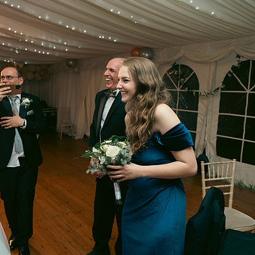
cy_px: 130
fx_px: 283
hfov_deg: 48.4
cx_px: 118
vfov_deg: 48.4
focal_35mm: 34
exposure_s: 1/160
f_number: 3.5
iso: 800
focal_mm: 26
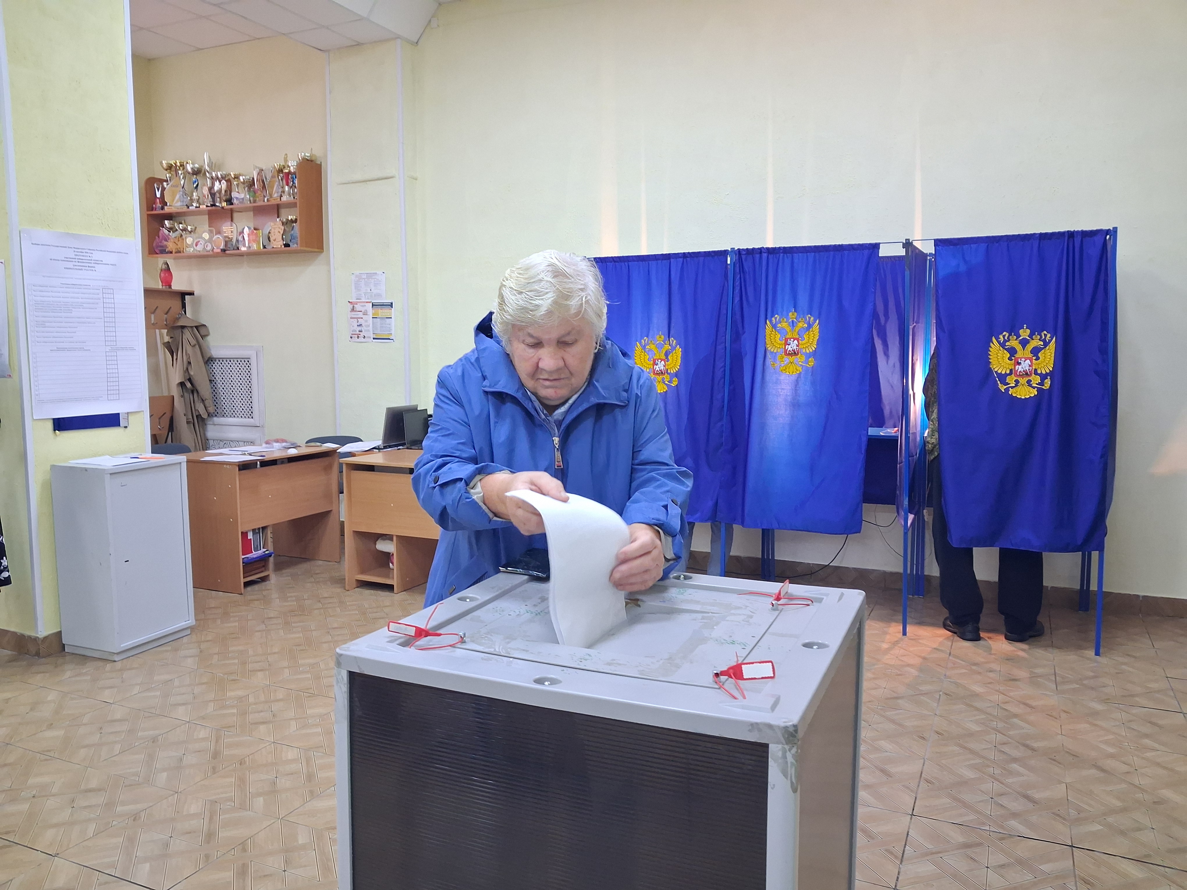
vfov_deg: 51.4
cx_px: 594
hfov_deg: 65.3
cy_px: 445
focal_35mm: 27
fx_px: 926
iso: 400
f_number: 1.8
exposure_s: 1/30
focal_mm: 4
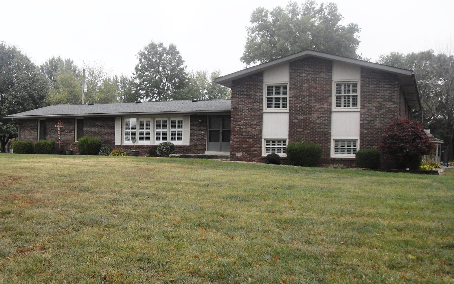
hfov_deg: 49.3
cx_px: 224
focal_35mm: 40
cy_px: 163
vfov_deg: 31.9
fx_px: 495
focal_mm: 6.3
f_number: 2.8
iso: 80
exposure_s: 1/90
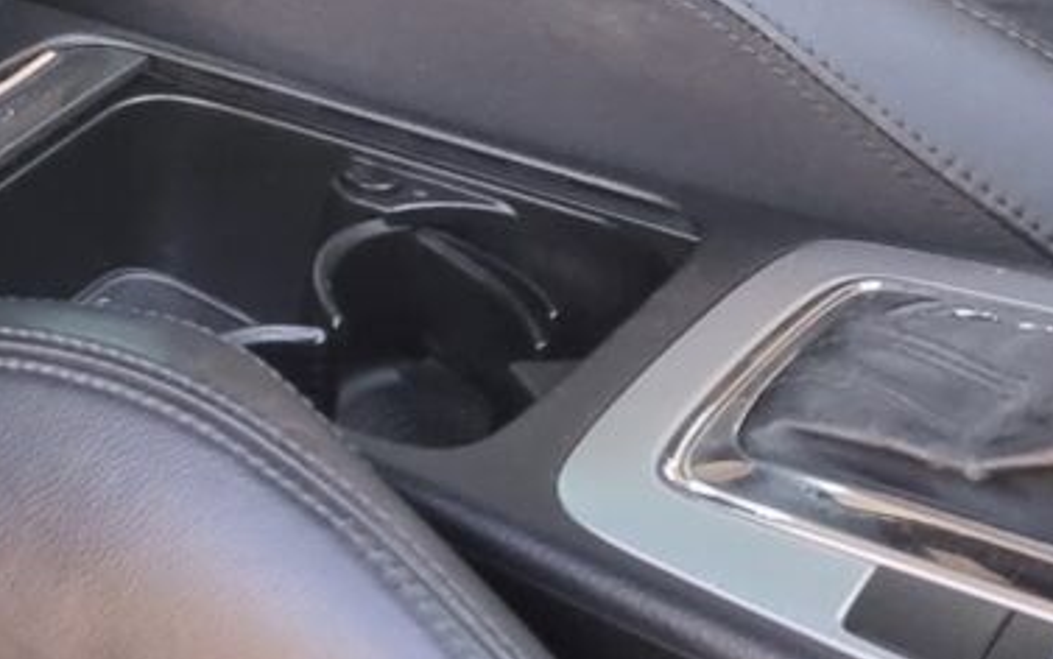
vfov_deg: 10.9
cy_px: -704
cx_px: -1059
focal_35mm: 108
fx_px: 3101
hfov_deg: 15.4
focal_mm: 6.7
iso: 250
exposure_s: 1/100
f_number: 1.8
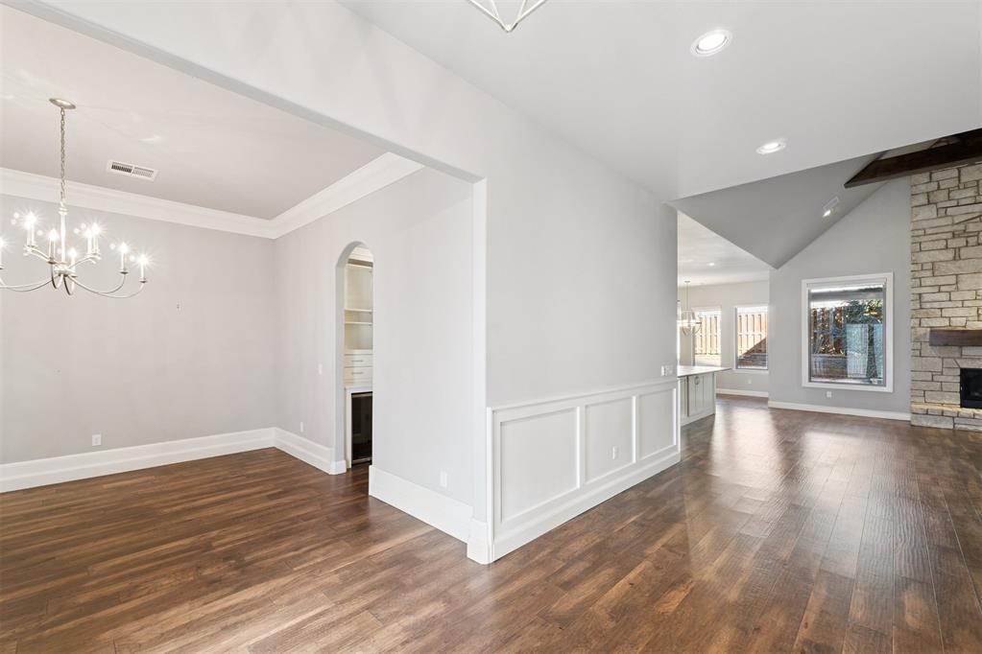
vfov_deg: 77.3
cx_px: 491
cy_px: 327
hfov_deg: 100.4
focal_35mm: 15
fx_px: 409
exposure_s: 1/30
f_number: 7.1
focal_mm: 10
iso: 200
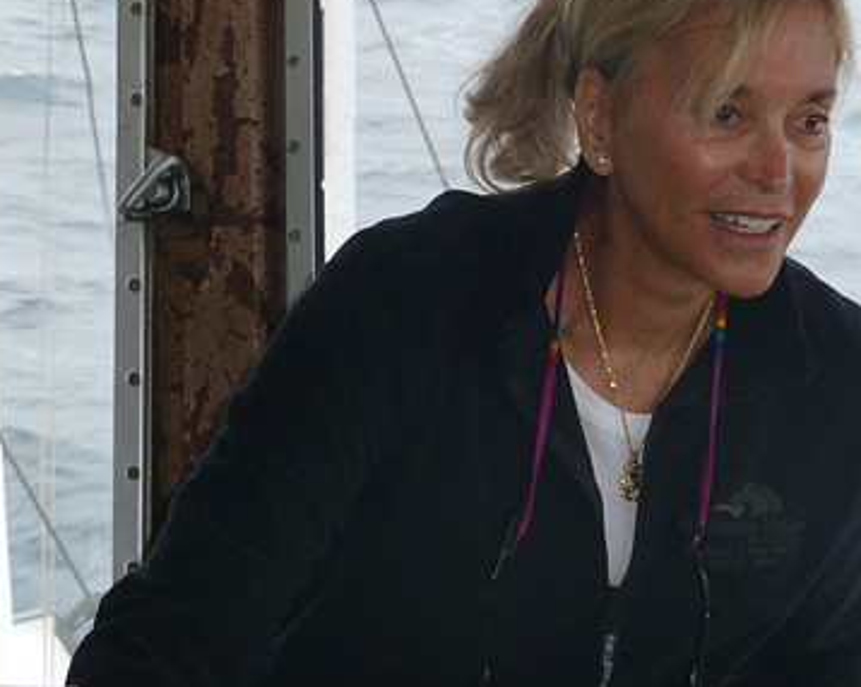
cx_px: 637
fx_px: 3871
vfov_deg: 10.2
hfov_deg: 12.7
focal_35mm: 152
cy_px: 313
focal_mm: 15.8
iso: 125
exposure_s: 1/40
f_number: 4.3
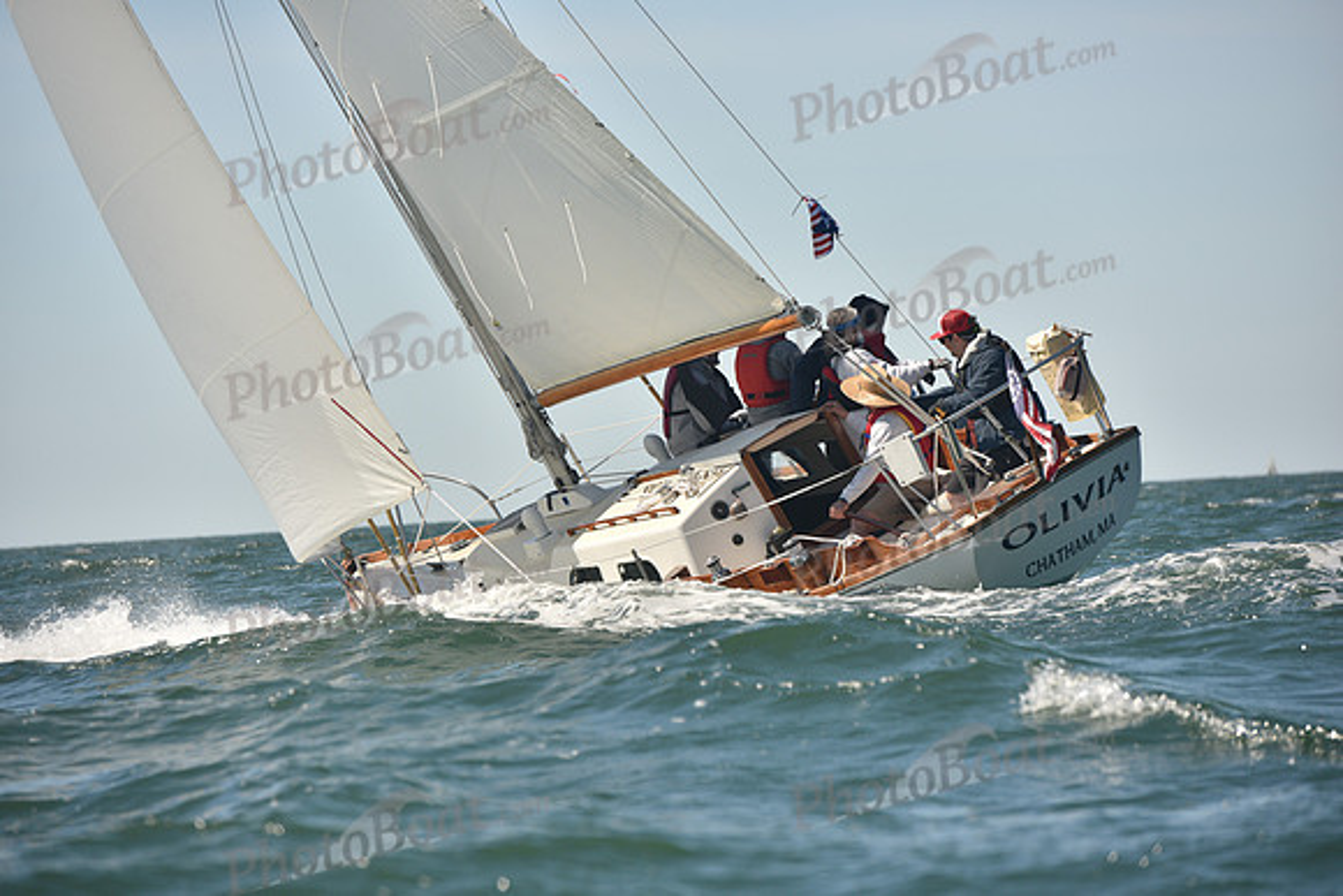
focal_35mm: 180
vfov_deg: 7.6
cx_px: 672
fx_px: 6716
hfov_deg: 11.4
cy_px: 448
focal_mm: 180
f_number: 5.6
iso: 250
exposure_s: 1/1000
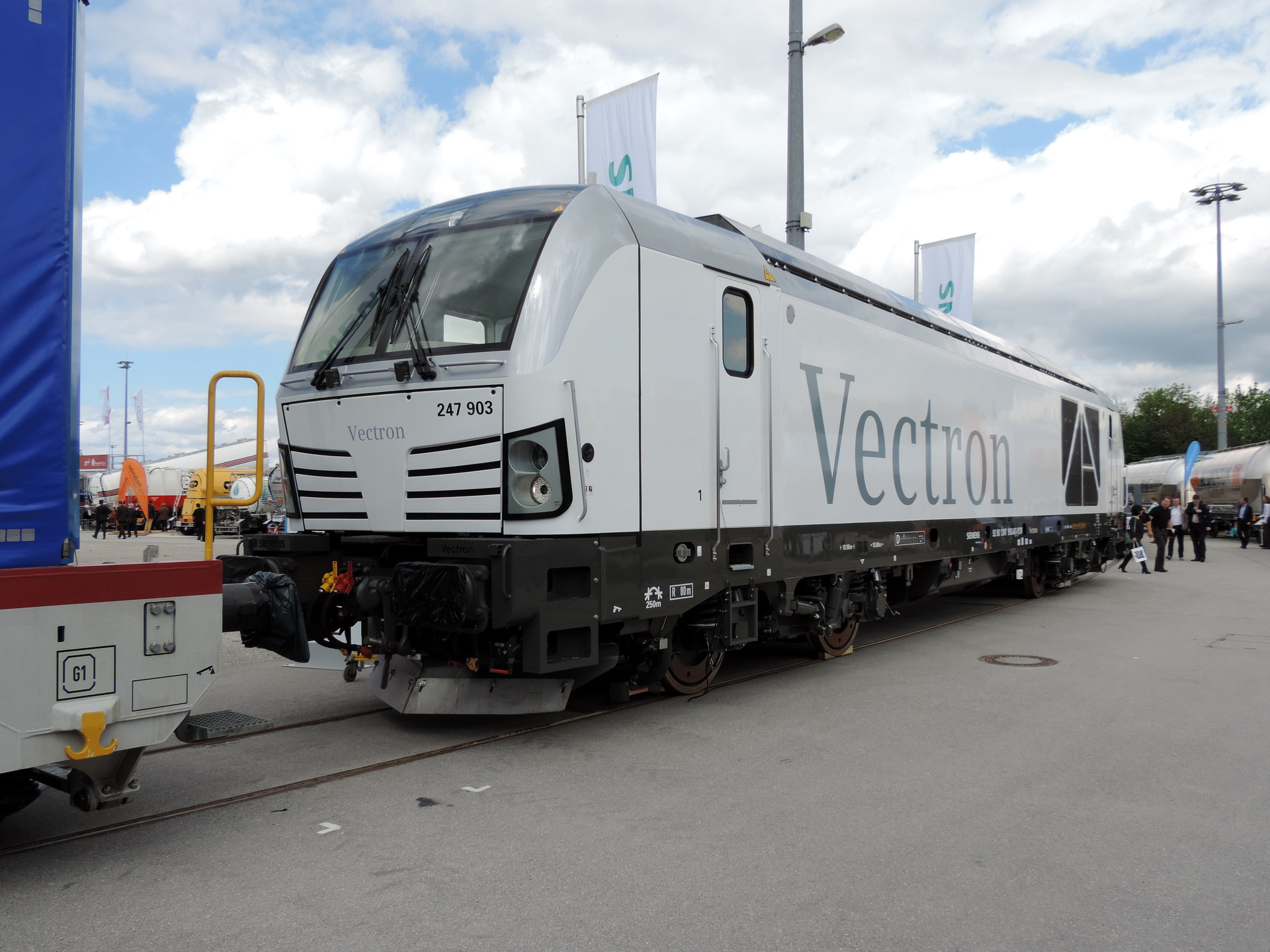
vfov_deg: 46.8
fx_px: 1101
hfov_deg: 60.0
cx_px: 635
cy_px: 476
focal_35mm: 30
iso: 80
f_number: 3.1
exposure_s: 1/1000
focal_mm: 5.3
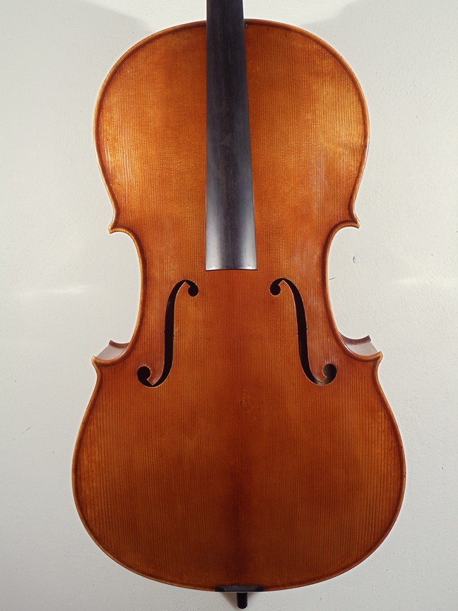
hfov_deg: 24.0
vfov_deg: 31.7
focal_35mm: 61
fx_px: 1076
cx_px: 229
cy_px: 306
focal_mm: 8.3
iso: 100
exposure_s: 1/200
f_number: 4.1
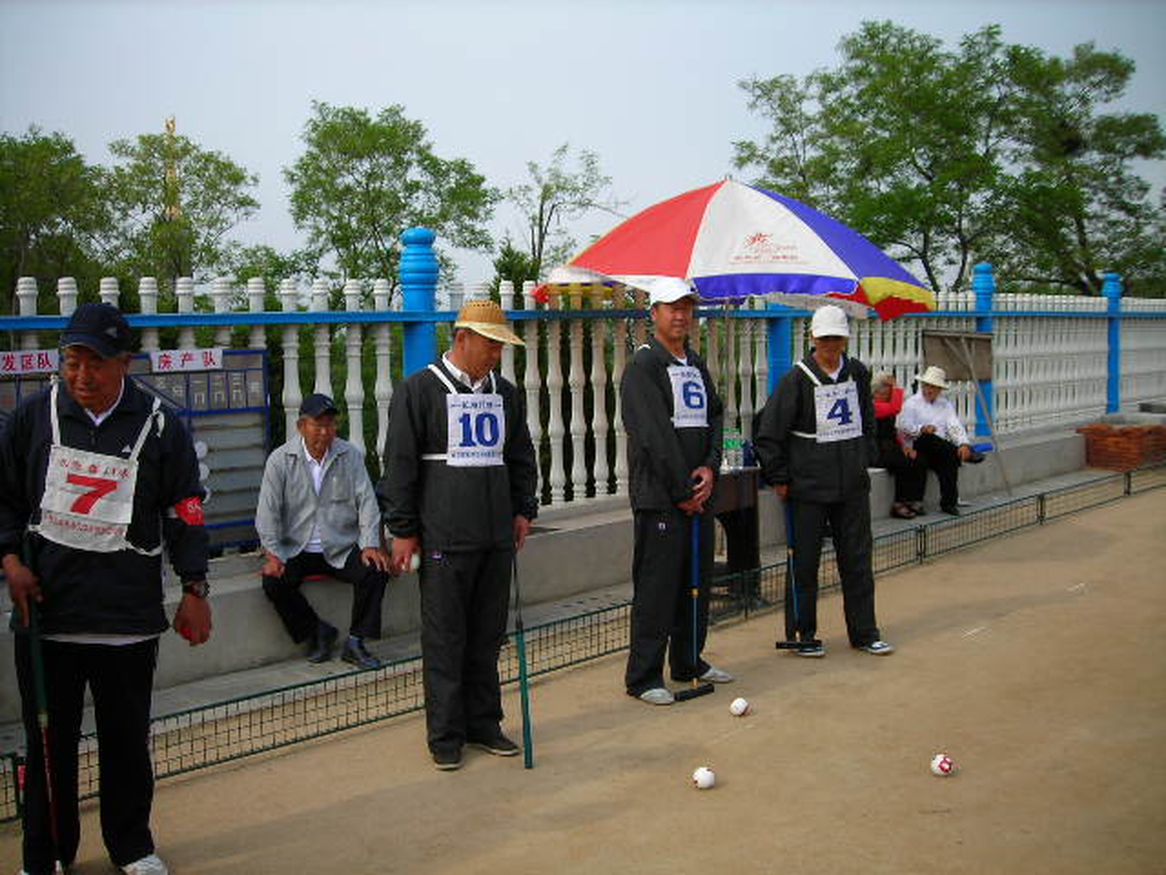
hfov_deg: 49.0
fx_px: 1280
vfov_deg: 37.7
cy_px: 438
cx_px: 583
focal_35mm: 38
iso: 50
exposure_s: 1/412
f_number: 3.2
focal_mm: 6.3
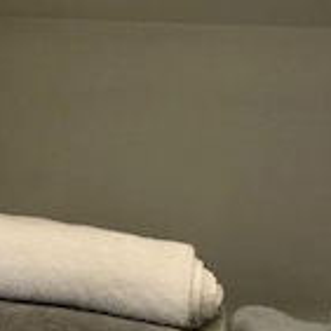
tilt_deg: +3.5
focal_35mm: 116
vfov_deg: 15.0
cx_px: 146
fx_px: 1255
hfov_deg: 15.0
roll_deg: -4.3
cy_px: 204
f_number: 1.8
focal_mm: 3.99
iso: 64
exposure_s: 1/15
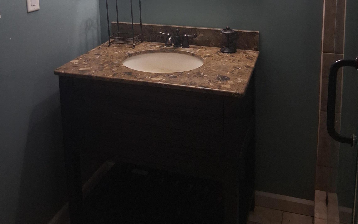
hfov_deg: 52.7
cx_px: 179
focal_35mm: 37
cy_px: -7
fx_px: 361
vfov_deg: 31.5
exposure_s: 1/60
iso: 400
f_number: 1.8
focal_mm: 3.98
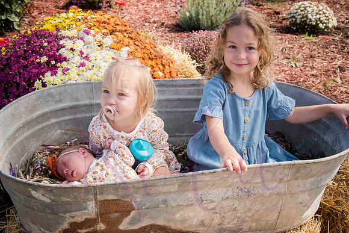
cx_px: 174
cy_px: 116
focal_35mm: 48
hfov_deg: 41.1
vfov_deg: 28.1
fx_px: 465
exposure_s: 1/500
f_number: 8
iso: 400
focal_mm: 48
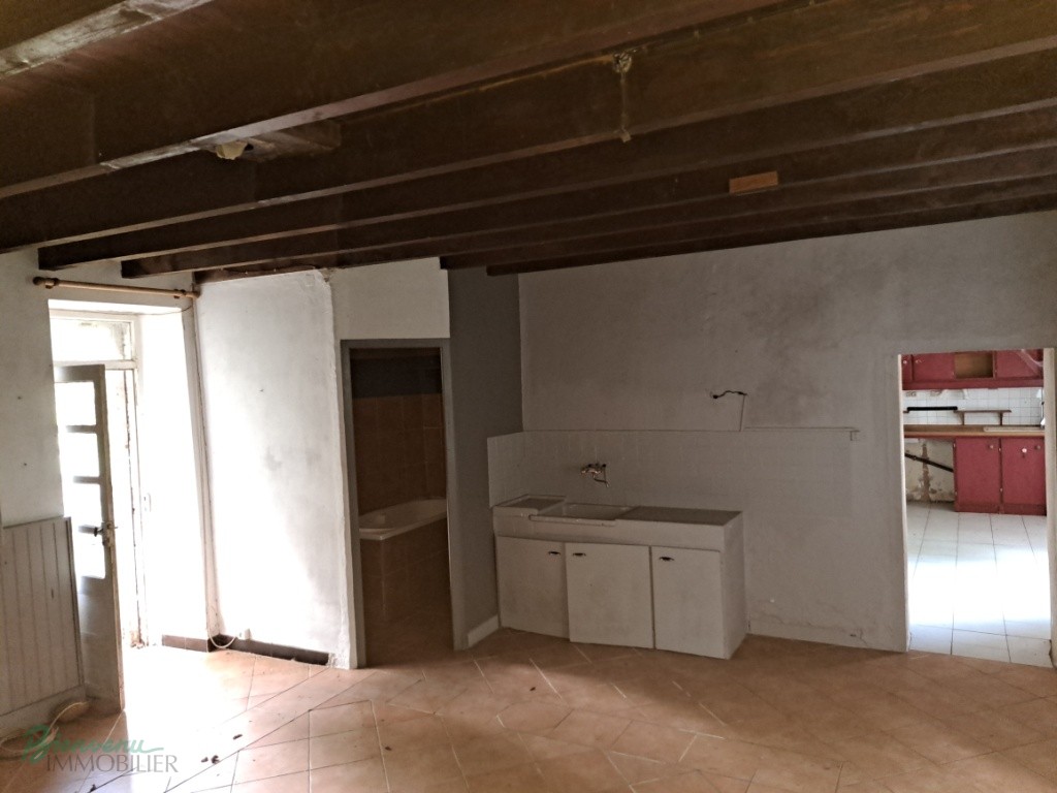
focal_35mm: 24
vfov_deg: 56.8
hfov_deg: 71.6
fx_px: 733
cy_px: 396
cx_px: 528
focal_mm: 5.23
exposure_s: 1/25
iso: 640
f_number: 1.8
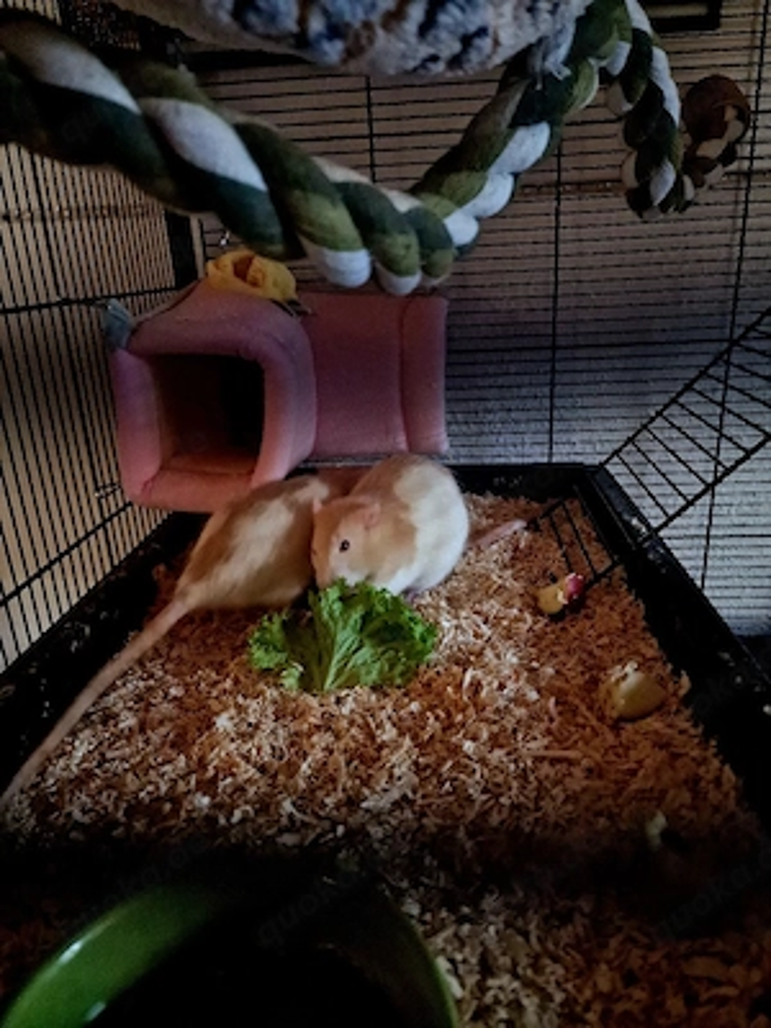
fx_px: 683
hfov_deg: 58.9
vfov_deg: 73.9
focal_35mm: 23
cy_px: 514
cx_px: 386
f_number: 1.8
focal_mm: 6.4
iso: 1600
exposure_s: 1/11
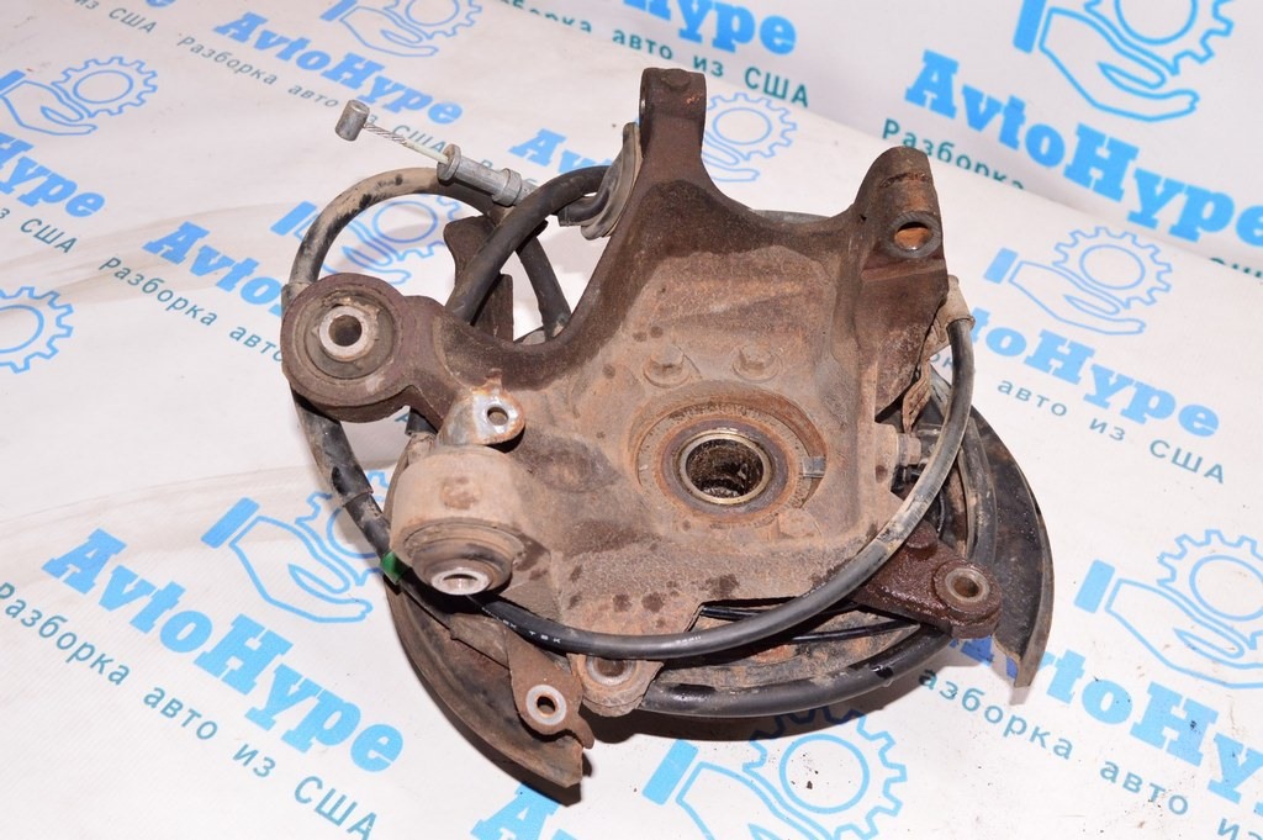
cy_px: 420
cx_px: 632
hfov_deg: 48.0
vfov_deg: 33.0
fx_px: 1420
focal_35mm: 40
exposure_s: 1/80
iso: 1600
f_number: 8
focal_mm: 27
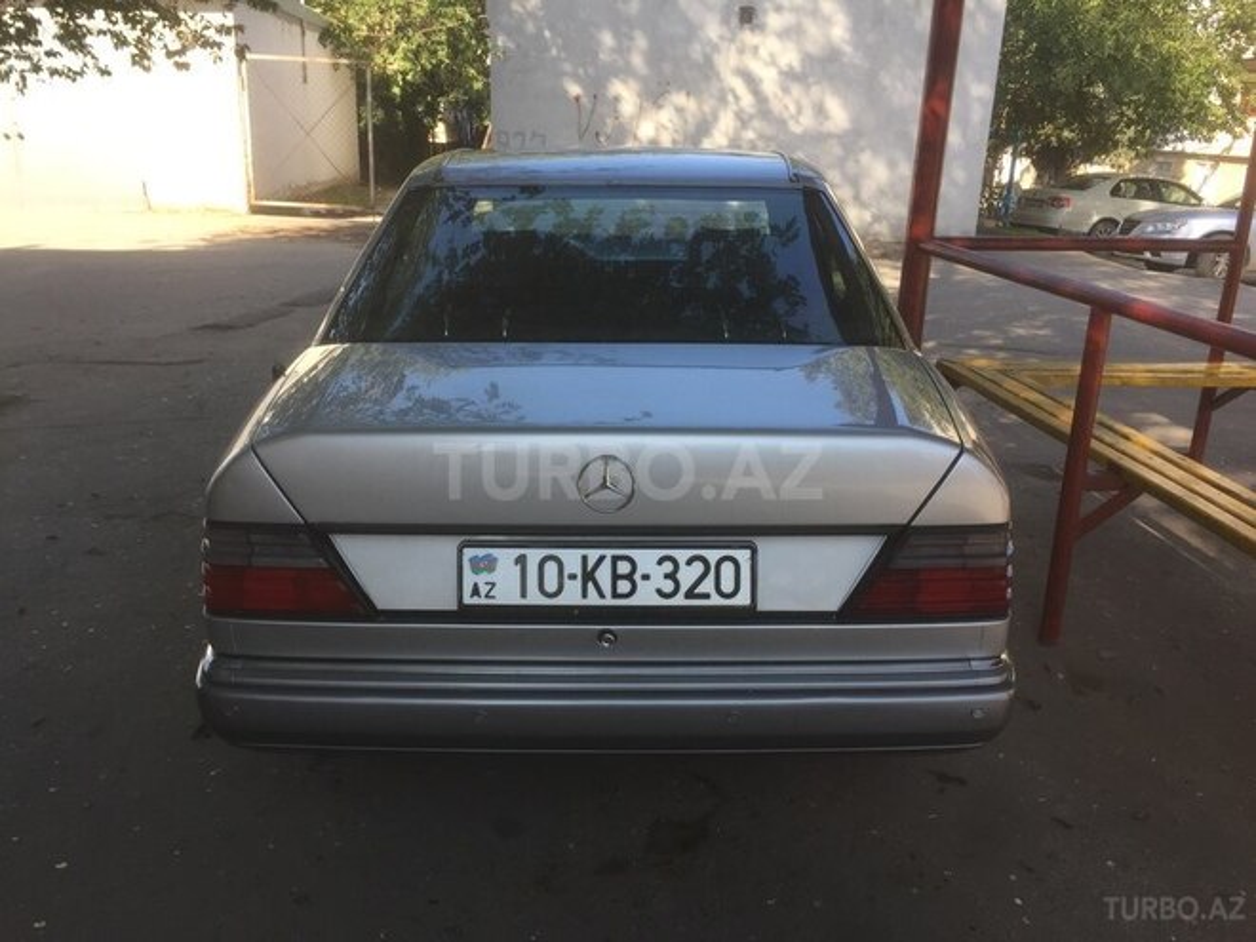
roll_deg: -2.1
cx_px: 628
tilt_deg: -14.2
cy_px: 471
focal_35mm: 29
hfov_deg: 61.7
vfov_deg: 48.2
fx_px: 1052
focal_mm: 4.15
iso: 32
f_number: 2.2
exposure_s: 1/449
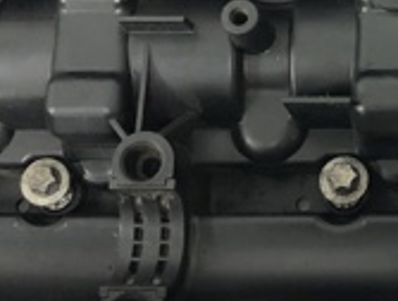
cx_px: 512
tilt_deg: -74.6
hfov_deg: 17.3
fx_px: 1233
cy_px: 19
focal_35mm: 107
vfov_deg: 13.7
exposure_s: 1/15
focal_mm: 4
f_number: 1.8
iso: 50
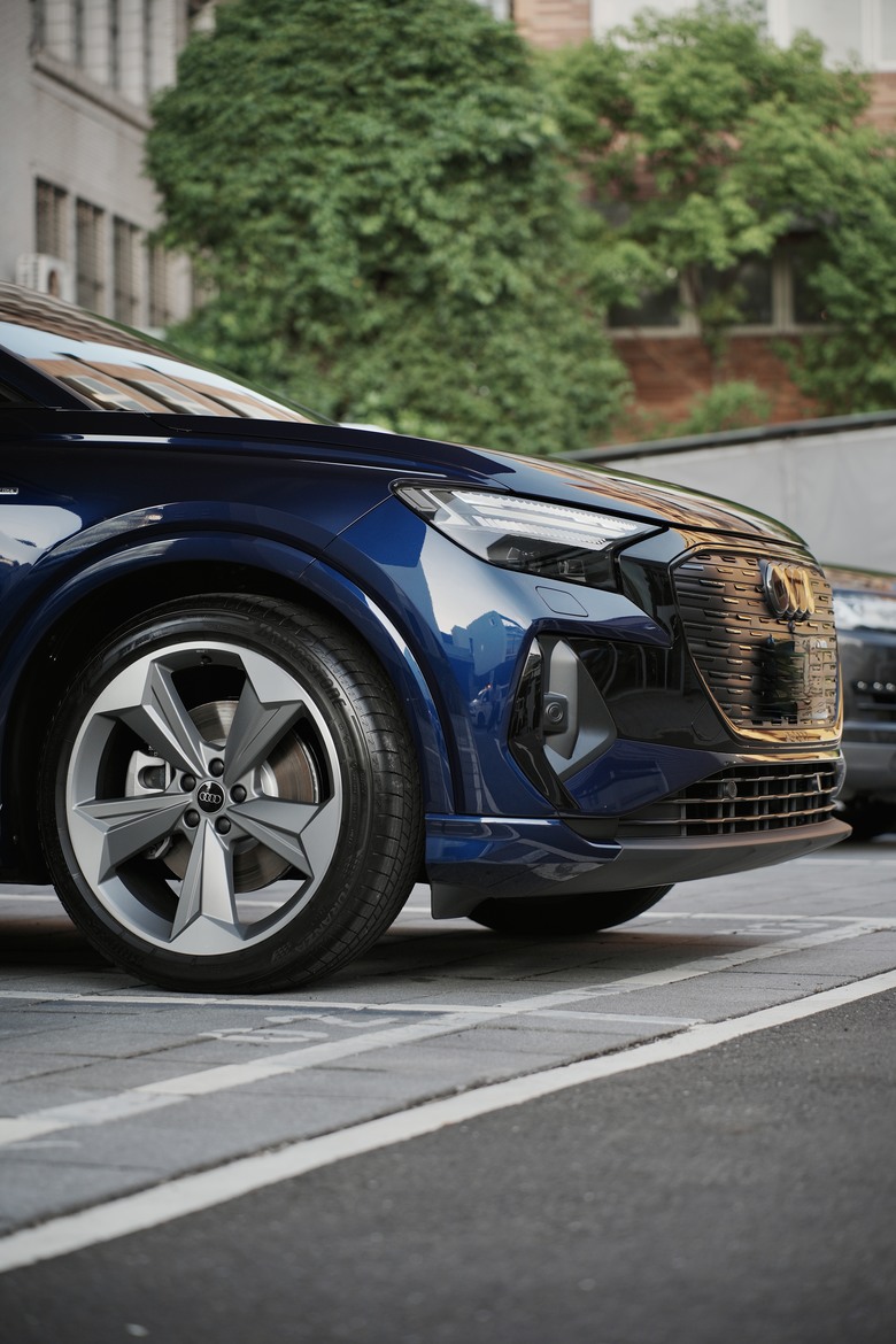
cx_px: 448
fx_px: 2800
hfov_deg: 18.2
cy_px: 672
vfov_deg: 27.0
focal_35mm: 75
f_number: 2.8
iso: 100
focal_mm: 75
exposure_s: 1/500
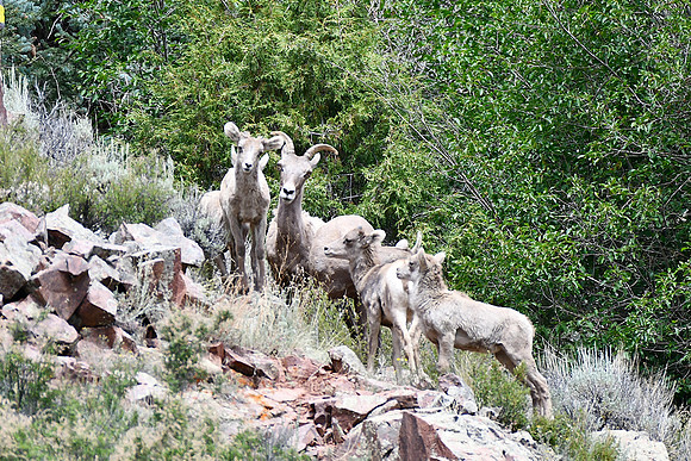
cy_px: 230
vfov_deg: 1.8
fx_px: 14399
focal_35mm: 750
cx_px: 346
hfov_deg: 2.7
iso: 200
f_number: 6.3
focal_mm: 500
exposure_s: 1/500
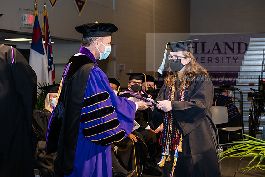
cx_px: 132
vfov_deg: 20.6
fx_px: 486
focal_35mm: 66
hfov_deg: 30.5
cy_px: 88
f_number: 6.3
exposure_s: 1/200
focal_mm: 66
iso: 1600
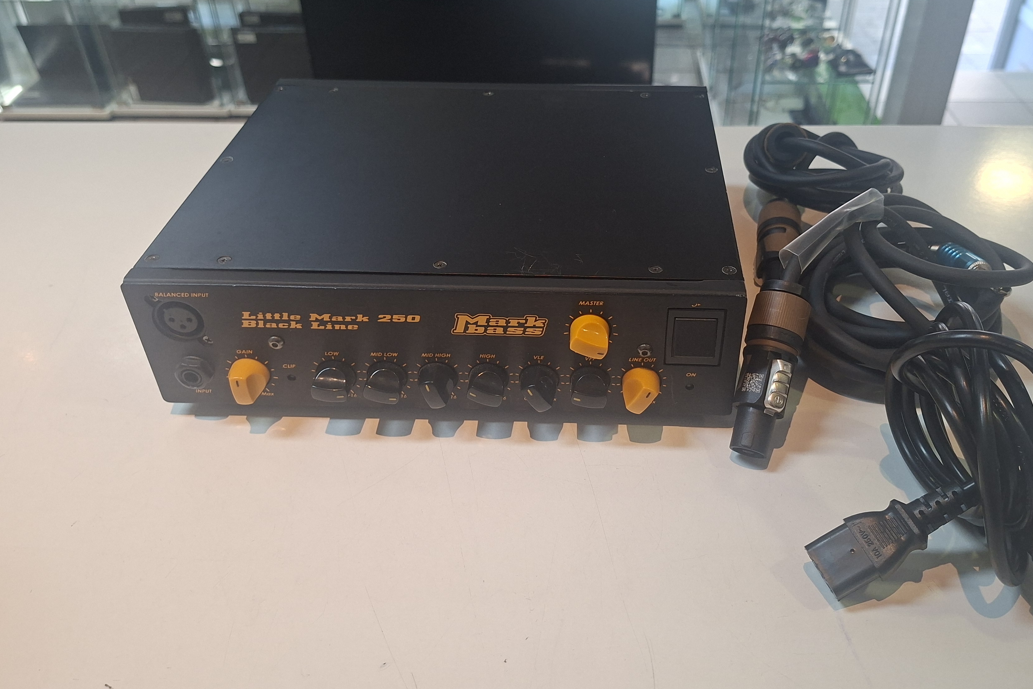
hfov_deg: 63.4
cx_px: 579
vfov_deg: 44.9
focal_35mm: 29
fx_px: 832
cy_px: 316
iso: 250
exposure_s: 1/120
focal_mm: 5.54
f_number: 1.8
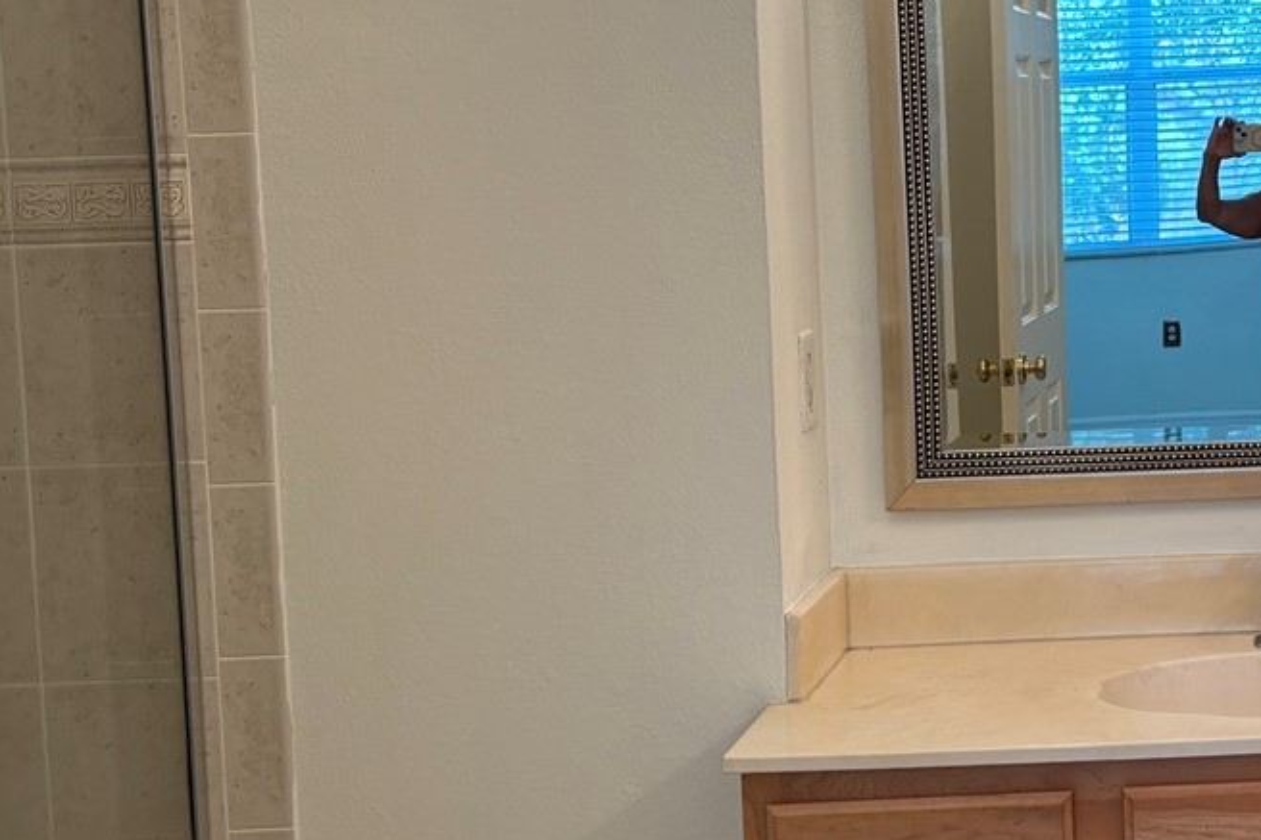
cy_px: 292
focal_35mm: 66
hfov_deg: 28.2
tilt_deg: -5.2
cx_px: 1336
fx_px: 2311
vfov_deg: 20.5
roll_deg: +1.3
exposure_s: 1/120
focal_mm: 5.96
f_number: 1.6
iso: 100
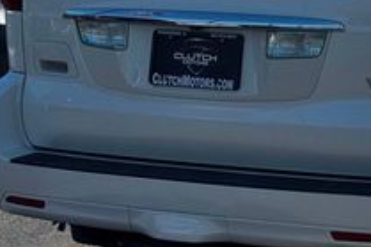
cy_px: 2
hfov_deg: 12.9
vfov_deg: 8.9
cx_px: 493
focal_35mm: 153
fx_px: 1575
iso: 64
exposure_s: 1/7092
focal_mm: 6.76
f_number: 1.78
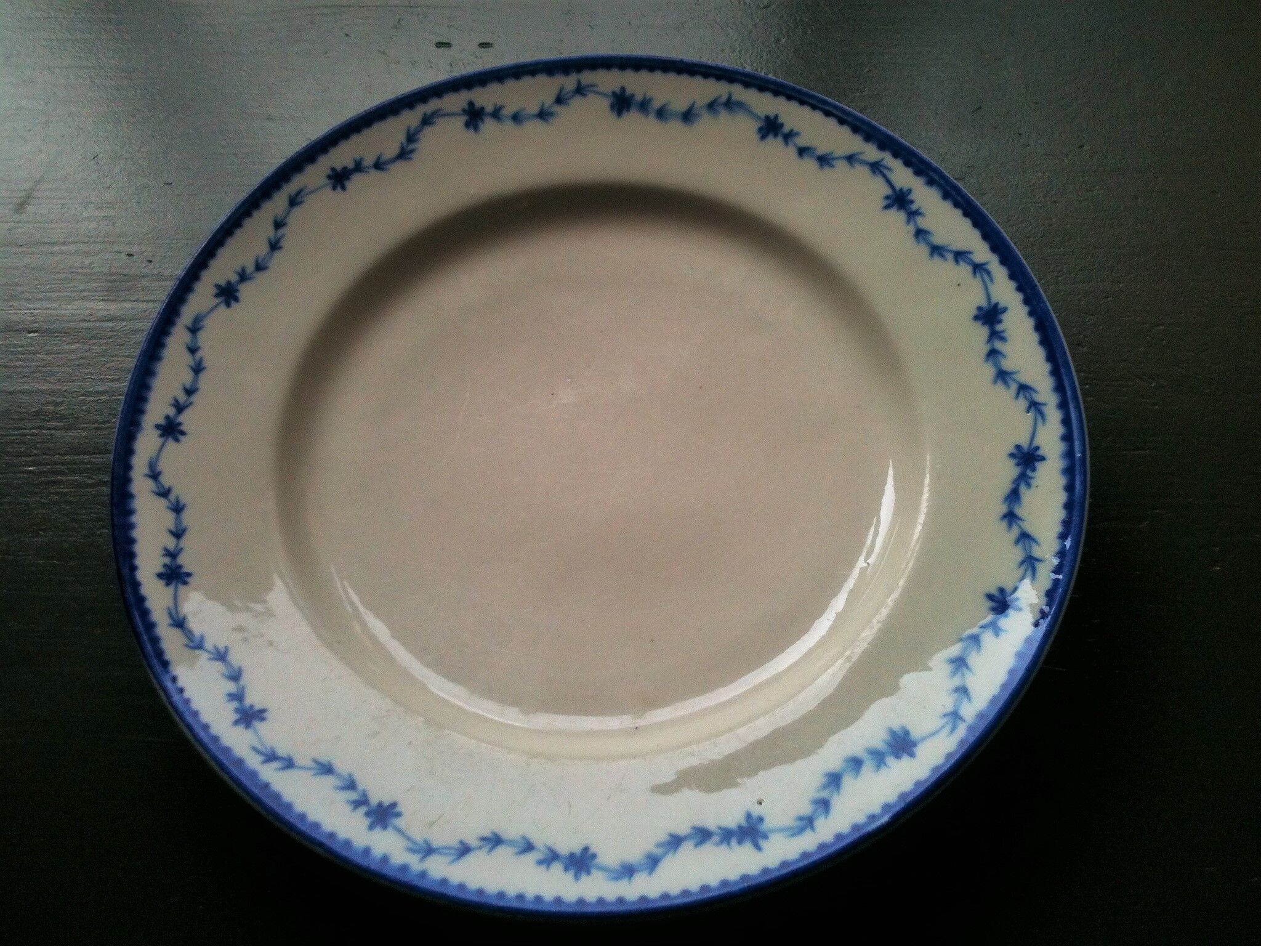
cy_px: 473
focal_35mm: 35
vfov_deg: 40.7
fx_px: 1275
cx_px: 630
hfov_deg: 52.6
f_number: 2.8
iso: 64
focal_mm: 3.85
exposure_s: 1/133
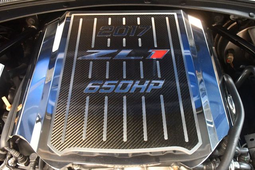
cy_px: 85
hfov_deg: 53.2
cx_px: 128
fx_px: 255
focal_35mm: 36
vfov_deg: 36.8
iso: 11400
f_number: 3.8
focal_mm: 24
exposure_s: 1/60
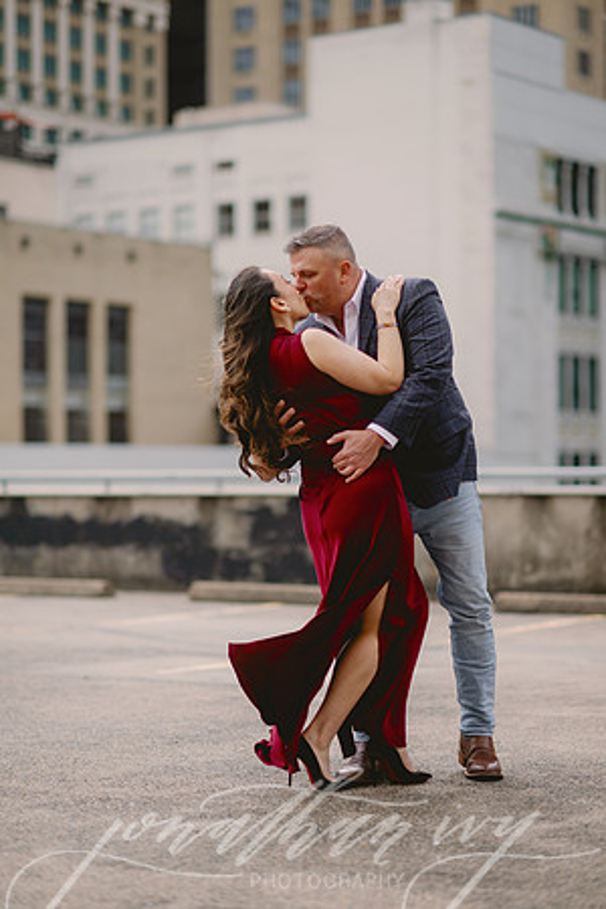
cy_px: 454
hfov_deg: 16.1
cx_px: 303
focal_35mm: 85
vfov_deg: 23.9
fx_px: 2146
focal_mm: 85
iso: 200
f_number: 2
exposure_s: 1/1250
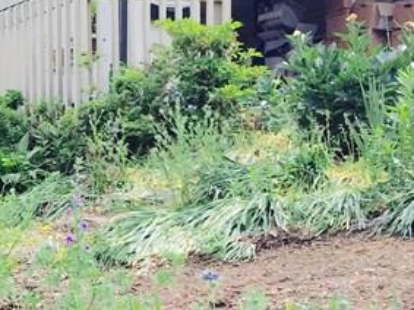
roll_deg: +0.3
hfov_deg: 16.3
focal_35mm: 105
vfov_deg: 14.1
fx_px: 1255
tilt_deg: +3.0
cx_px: -284
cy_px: 206
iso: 32
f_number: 2.2
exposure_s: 1/562
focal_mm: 4.15
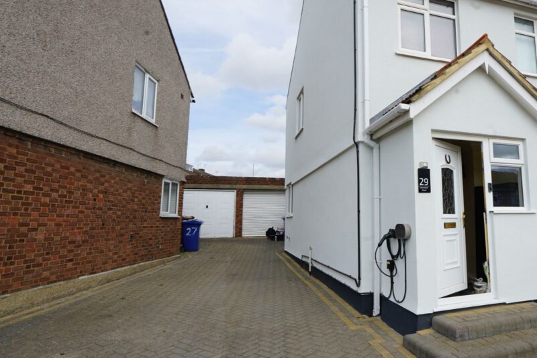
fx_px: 358
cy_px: 169
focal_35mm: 24
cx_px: 375
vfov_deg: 53.1
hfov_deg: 70.6
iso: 100
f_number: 13
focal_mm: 16
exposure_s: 1/80
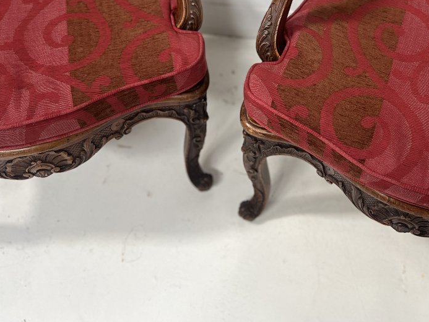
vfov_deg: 31.2
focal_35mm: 45
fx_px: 558
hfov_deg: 41.9
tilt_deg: -49.6
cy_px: 56
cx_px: 251
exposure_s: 1/60
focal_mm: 5.7
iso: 160
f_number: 1.5
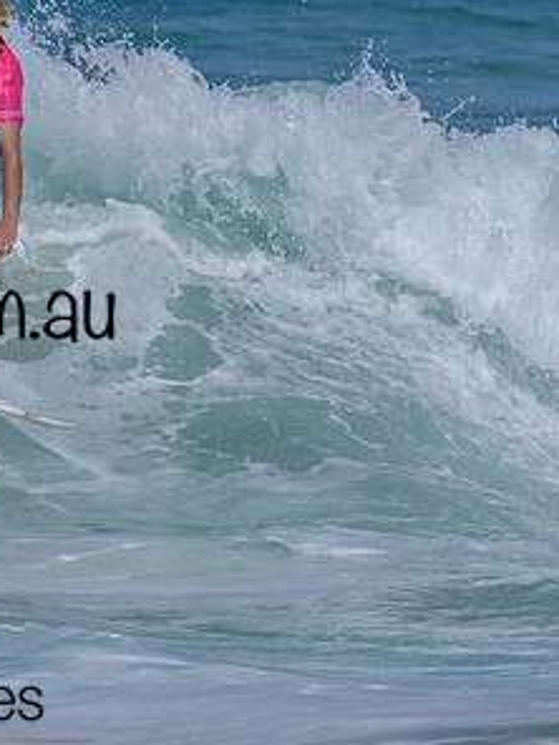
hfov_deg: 1.2
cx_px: 105
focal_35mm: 1196
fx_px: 25752
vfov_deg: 1.7
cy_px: 358
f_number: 11
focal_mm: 470
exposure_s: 1/2000
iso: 360
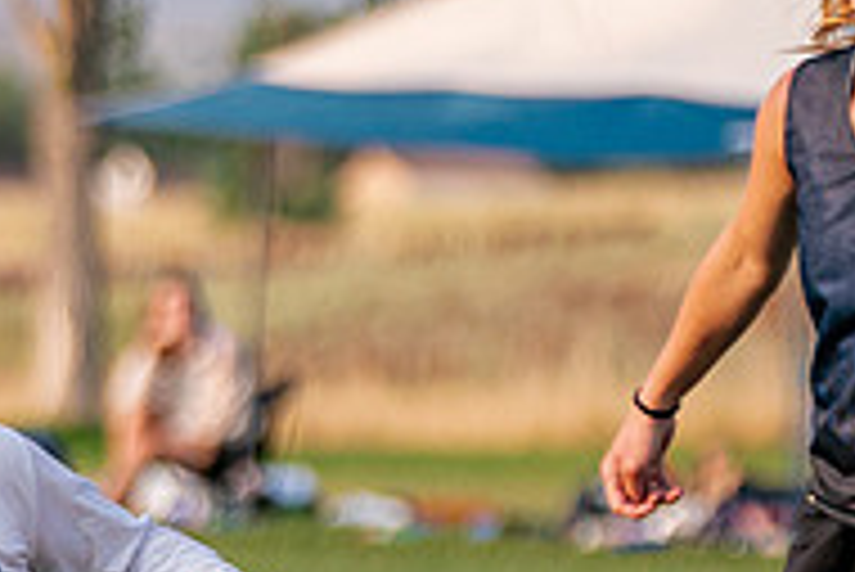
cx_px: 66
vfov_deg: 1.9
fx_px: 17065
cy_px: 571
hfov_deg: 2.9
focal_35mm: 718
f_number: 2.8
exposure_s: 1/6400
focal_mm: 142
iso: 640
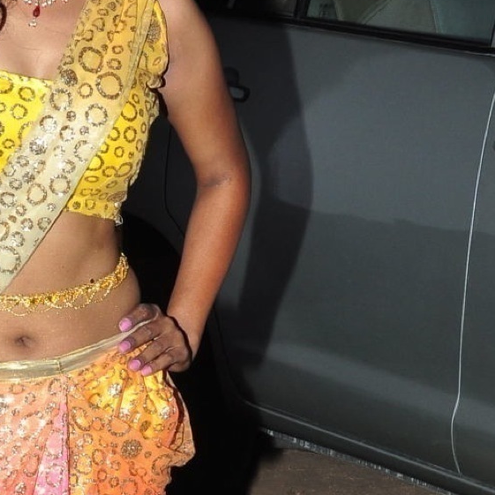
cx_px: 68
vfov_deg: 14.1
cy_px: 431
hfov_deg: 14.1
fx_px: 1990
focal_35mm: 123
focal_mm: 30
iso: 400
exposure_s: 1/125
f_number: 10
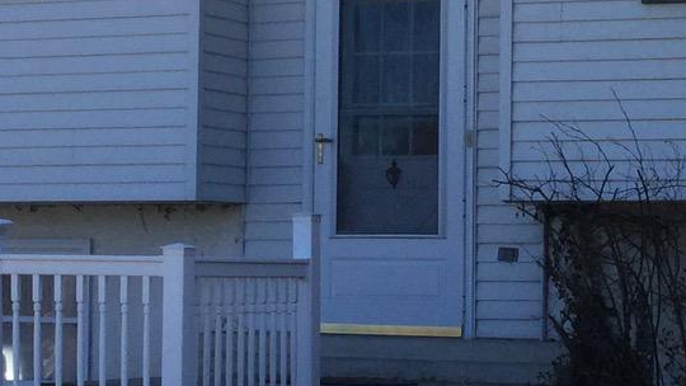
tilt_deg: +2.5
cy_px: 133
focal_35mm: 128
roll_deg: +0.0
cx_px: 438
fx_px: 2329
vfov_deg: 9.5
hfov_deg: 16.7
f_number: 2.4
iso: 25
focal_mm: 3.3
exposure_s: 1/679
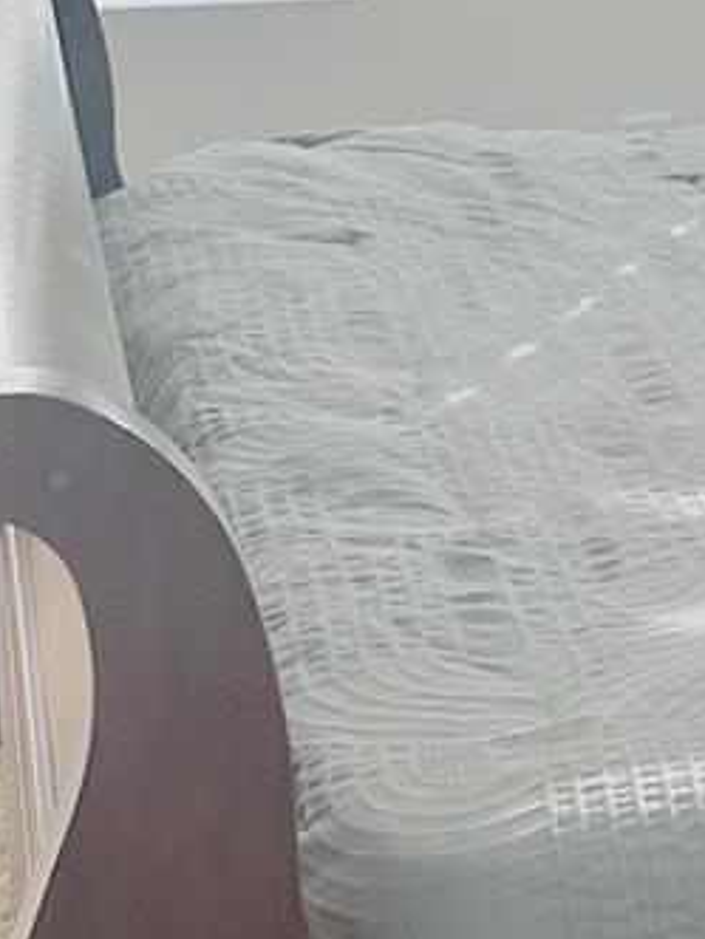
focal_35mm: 111
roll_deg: -2.0
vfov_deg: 16.6
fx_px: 3014
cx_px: 1079
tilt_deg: -5.5
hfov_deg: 12.6
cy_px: -322
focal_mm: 6.86
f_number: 1.78
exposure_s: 1/160
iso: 64
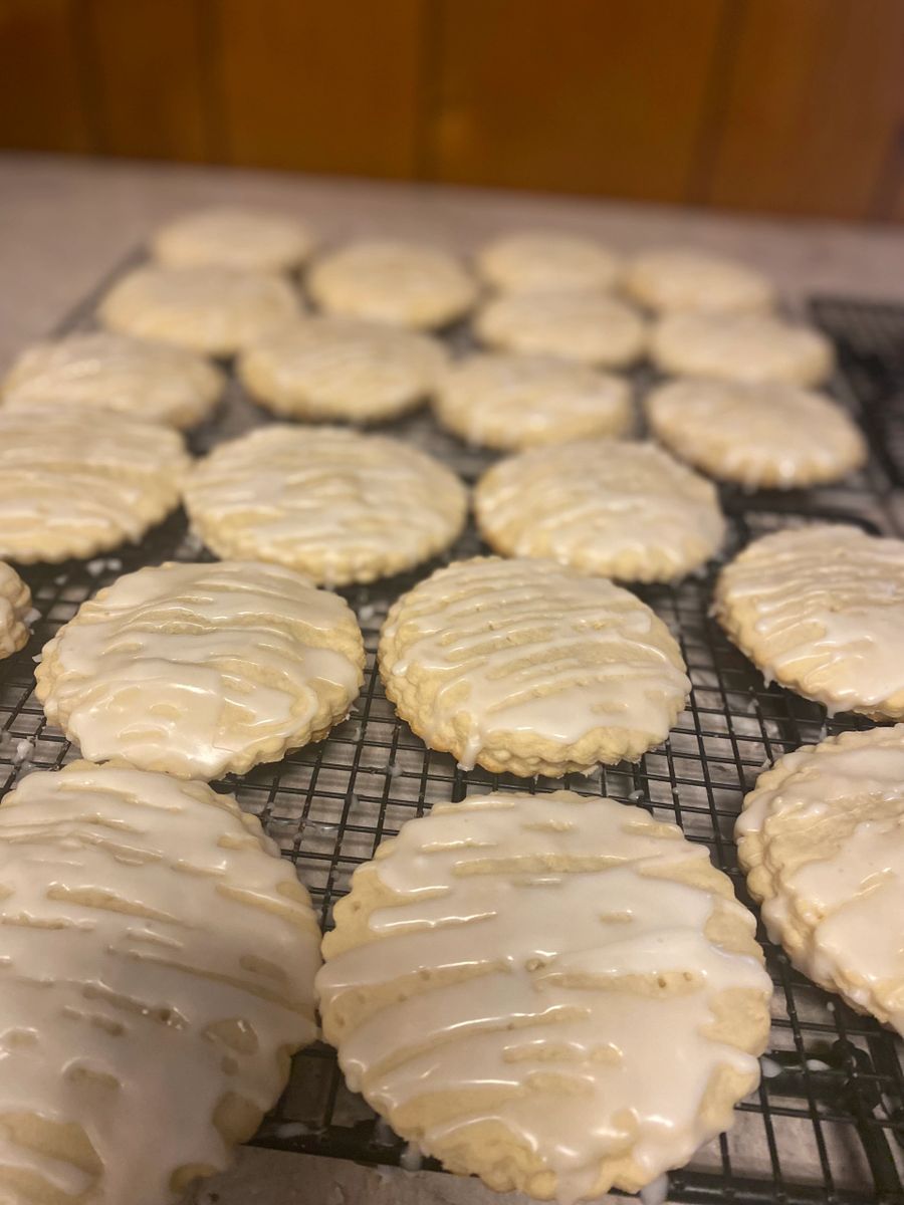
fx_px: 905
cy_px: 602
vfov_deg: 67.3
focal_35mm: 26
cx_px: 452
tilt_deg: -36.8
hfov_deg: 53.1
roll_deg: -2.3
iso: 320
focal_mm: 4.25
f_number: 1.8
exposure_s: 1/60
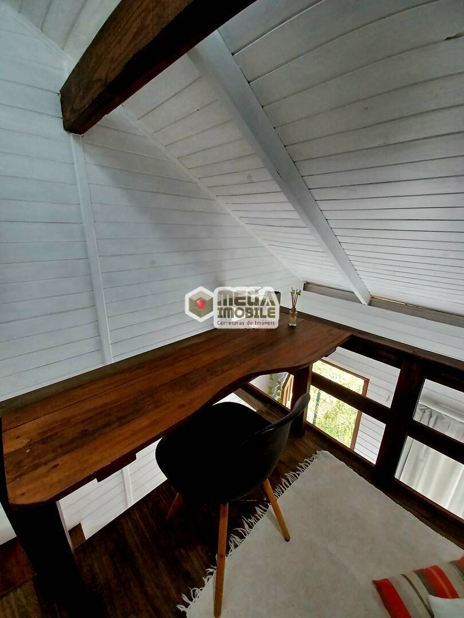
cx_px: 232
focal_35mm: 13
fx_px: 232
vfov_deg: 106.2
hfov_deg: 89.9
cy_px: 309
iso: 160
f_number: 2.2
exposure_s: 1/60.2
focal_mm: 1.42
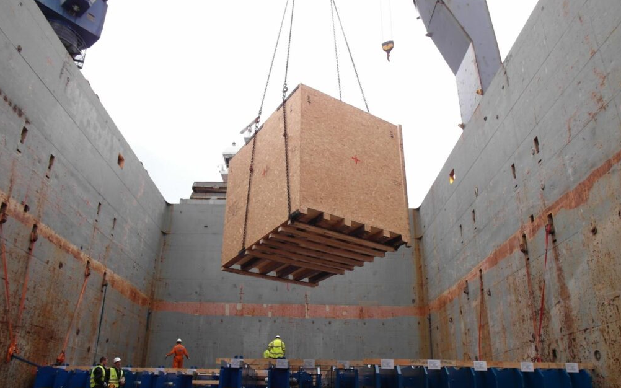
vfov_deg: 47.5
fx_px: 440
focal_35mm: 26
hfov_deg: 70.4
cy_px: 214
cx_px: 305
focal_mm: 5.2
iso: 80
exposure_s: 1/125
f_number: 3.4
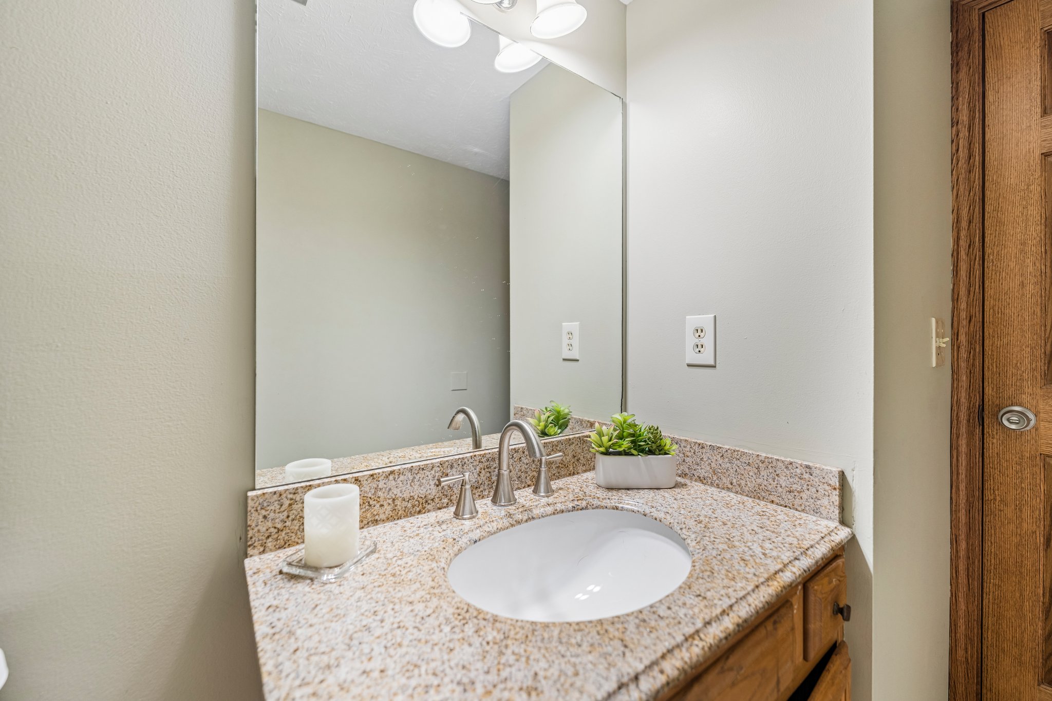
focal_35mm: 14
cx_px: 526
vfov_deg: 81.2
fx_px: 409
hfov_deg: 104.3
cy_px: 350
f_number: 2.8
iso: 200
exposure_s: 1/30
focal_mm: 14
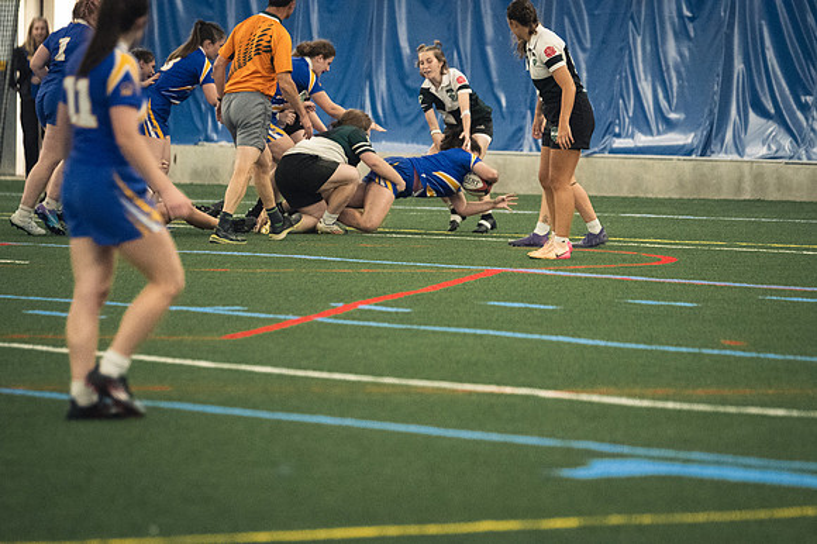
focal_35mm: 300
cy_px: 272
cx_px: 408
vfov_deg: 4.6
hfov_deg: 6.9
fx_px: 6804
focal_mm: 200
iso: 9000
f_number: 2.8
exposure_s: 1/500
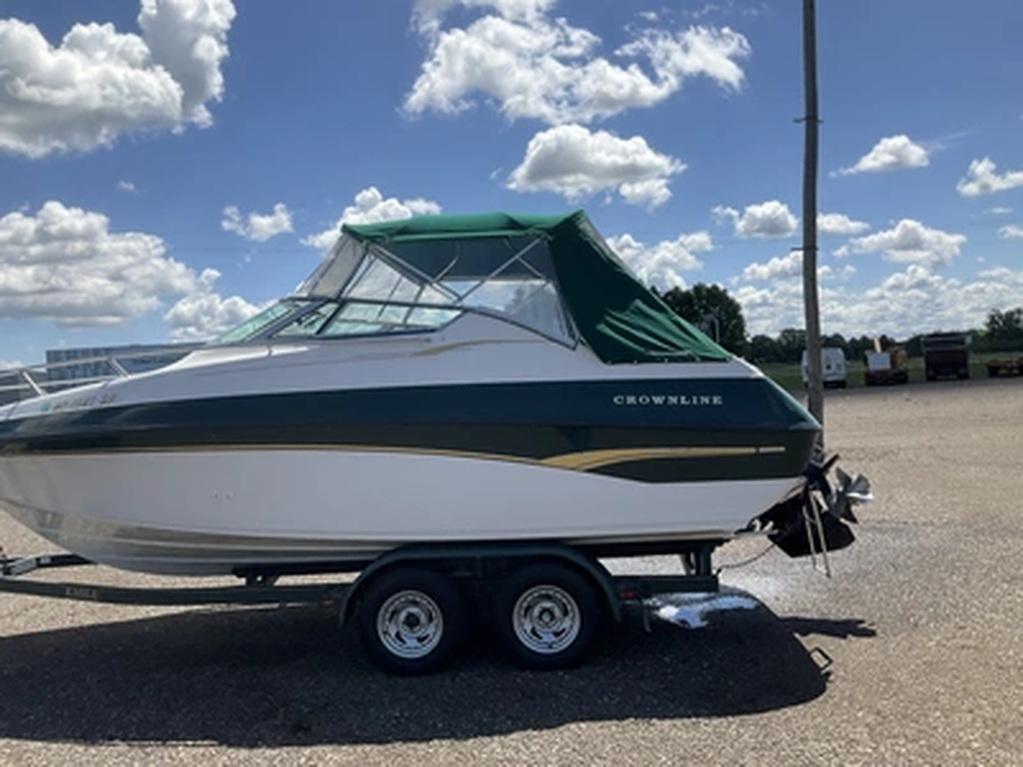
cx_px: 512
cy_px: 384
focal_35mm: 29
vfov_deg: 48.2
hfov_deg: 61.7
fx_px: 857
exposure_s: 1/2058
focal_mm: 3
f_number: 1.8
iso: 25
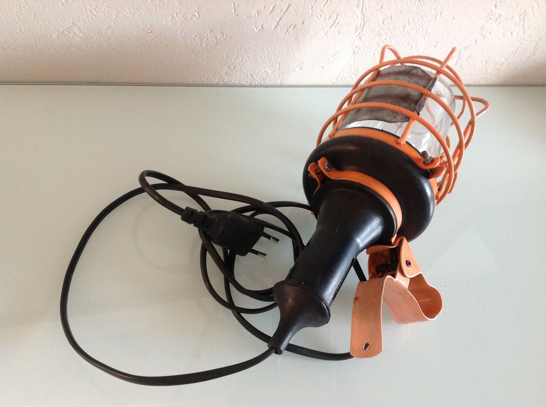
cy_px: 204
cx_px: 273
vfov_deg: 40.6
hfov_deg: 52.7
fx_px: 551
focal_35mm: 35
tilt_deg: -50.5
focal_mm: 4.28
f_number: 2.4
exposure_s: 1/17
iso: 200
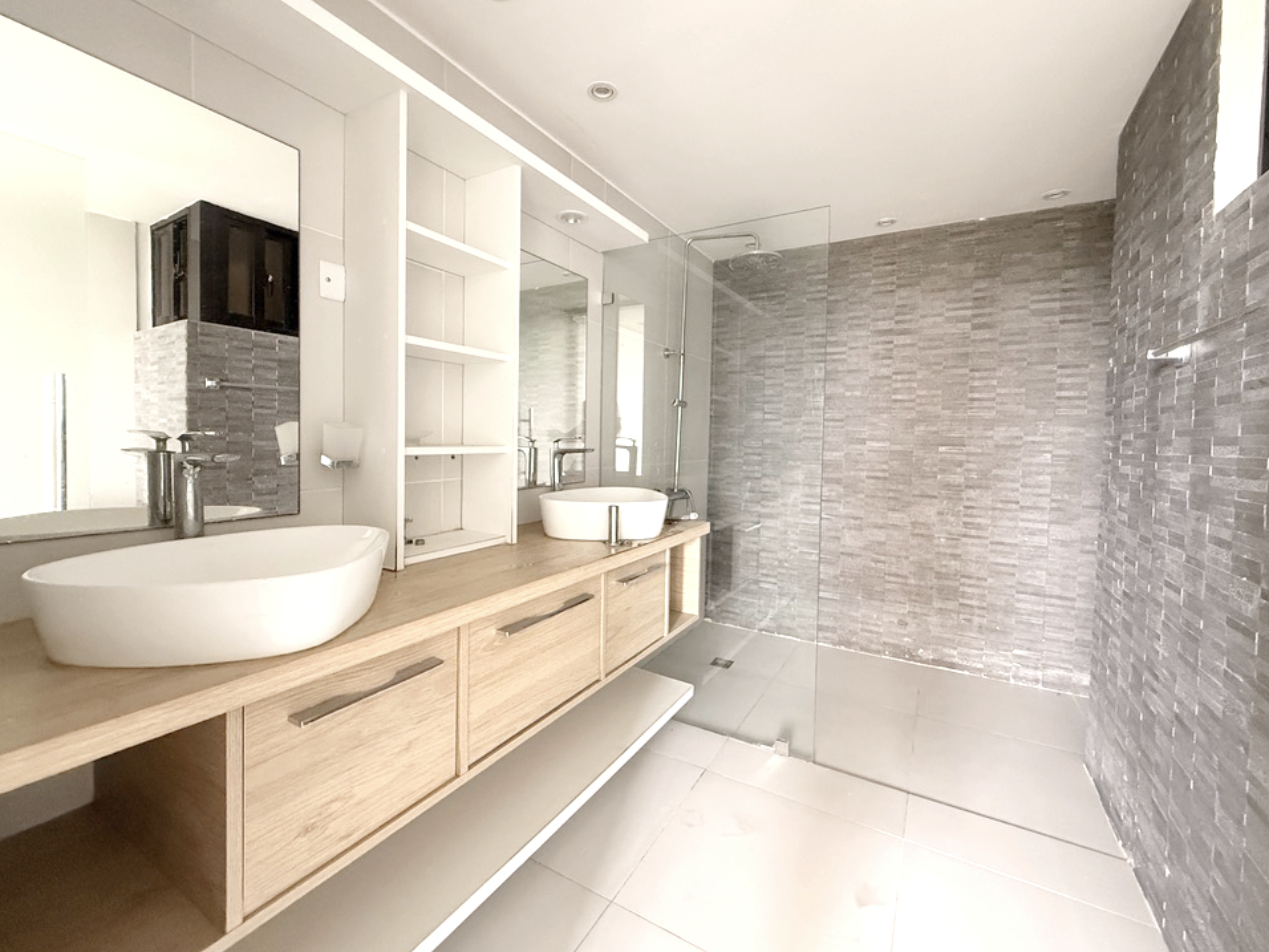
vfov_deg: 81.7
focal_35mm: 15
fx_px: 550
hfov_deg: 98.2
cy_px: 455
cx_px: 631
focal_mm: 2.2
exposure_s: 1/60
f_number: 2.2
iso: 640
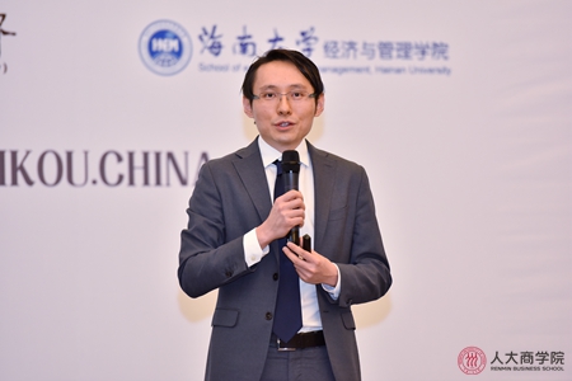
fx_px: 3178
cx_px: 286
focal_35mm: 200
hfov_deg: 10.3
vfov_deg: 6.9
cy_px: 190
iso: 1000
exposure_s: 1/125
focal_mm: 200
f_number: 3.5
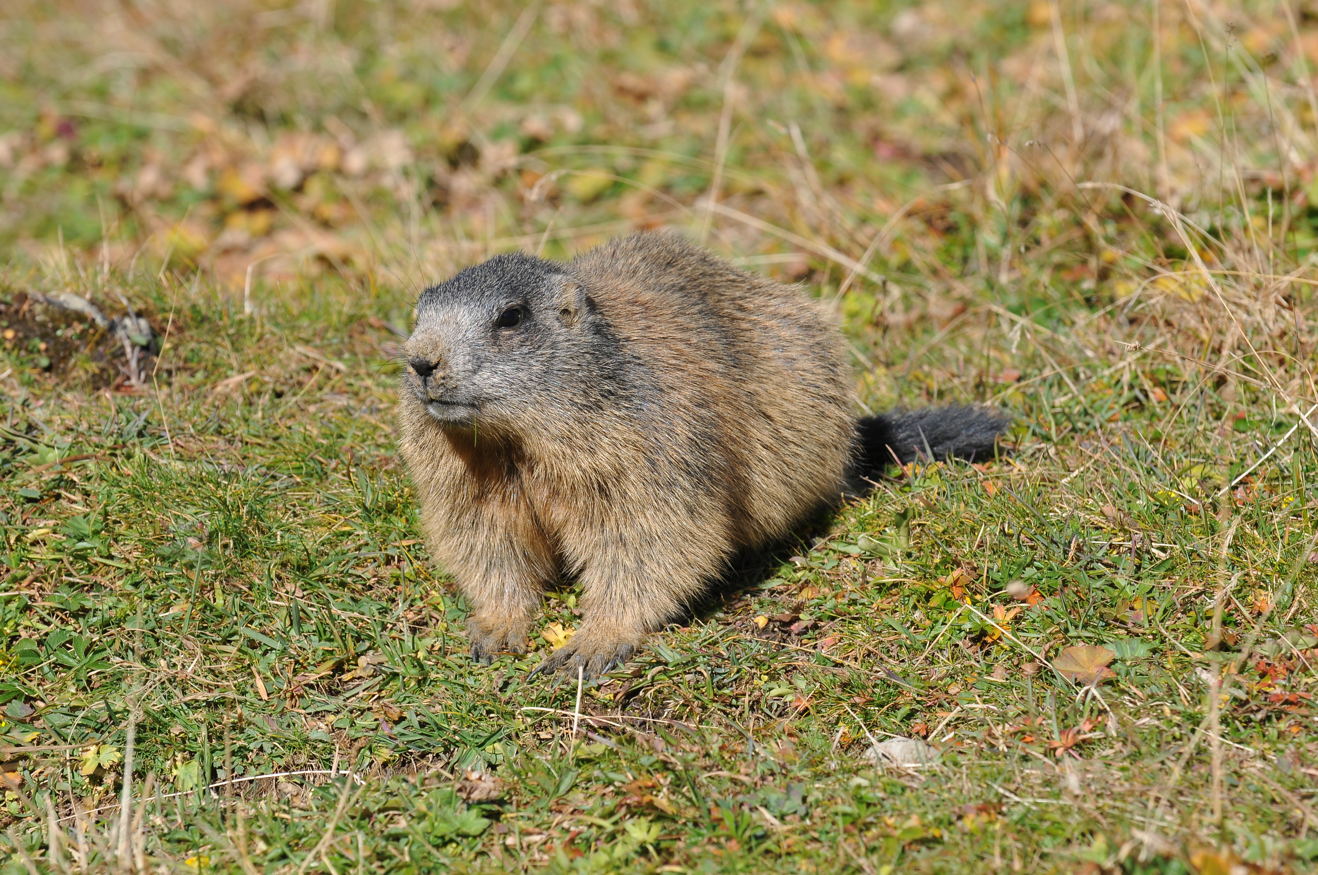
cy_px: 438
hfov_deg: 6.9
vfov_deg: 4.6
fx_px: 10970
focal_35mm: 300
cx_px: 659
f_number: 8
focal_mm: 200
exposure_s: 1/250
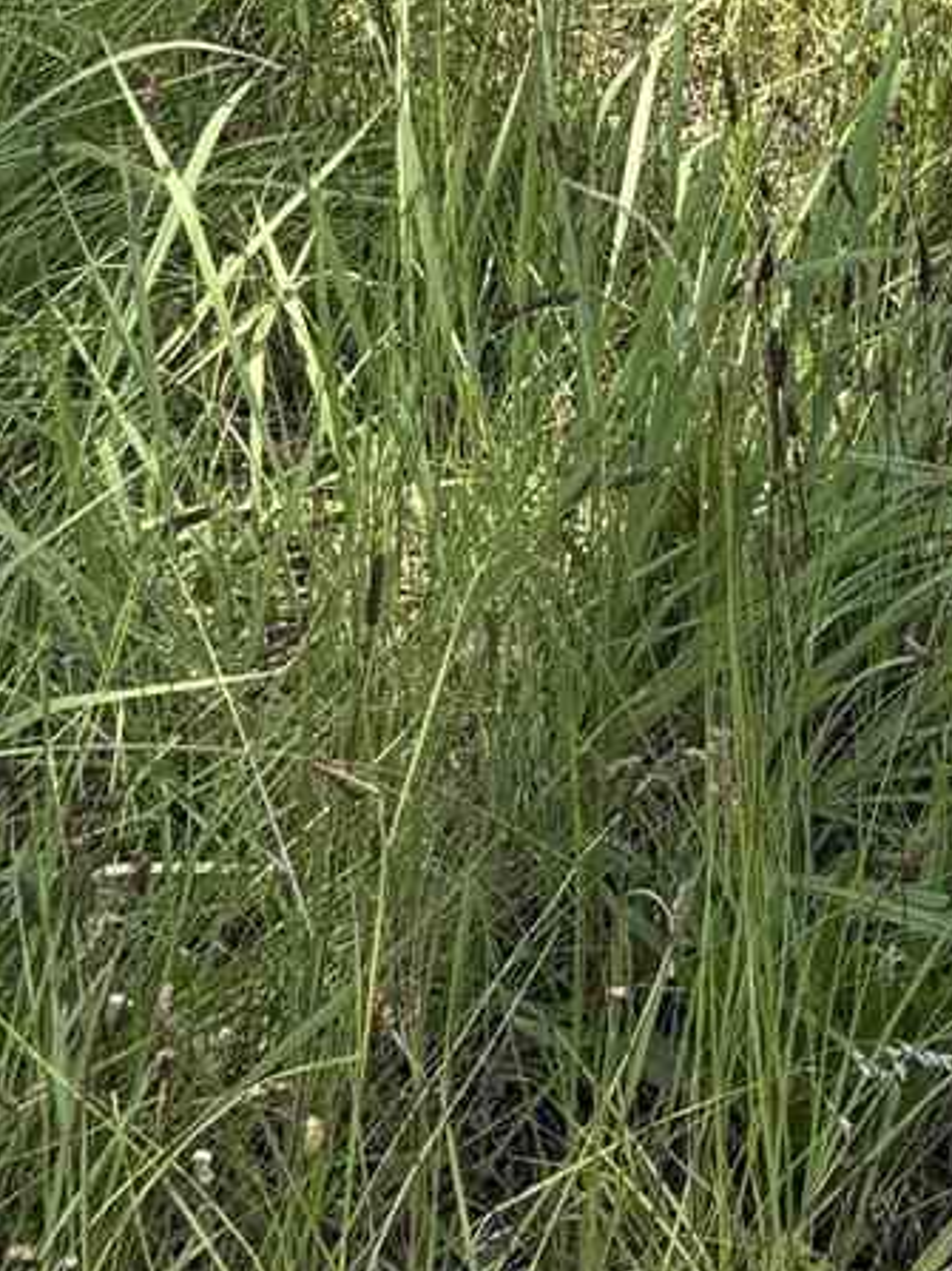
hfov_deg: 10.9
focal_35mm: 134
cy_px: -1288
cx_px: 1128
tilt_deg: -6.1
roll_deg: +3.0
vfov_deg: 12.8
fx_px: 4916
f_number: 1.6
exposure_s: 1/1587
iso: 50
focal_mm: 5.96
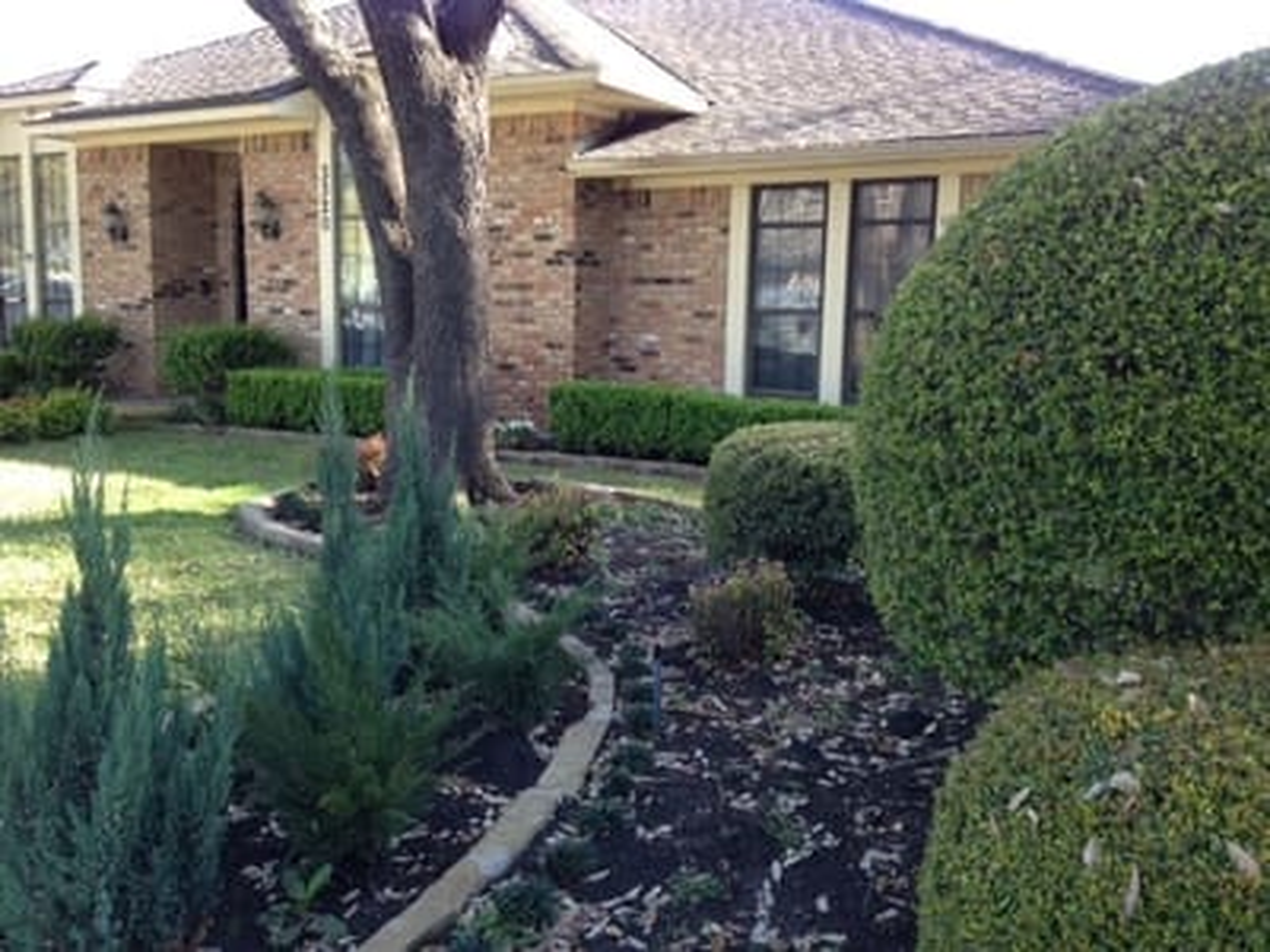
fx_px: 1284
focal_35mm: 35
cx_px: 635
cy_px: 476
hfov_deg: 52.6
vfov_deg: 40.7
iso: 50
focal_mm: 4.28
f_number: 2.4
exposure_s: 1/120
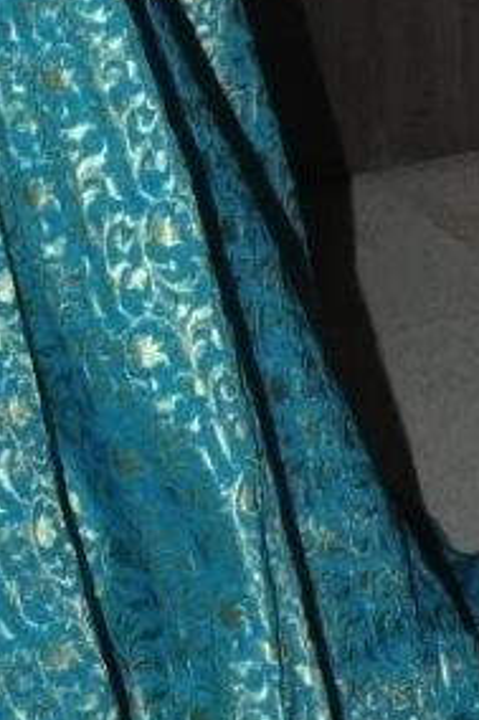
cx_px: -550
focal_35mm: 229
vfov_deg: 8.6
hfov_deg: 5.8
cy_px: -669
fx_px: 4576
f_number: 8
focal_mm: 24
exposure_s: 1/125
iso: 1000
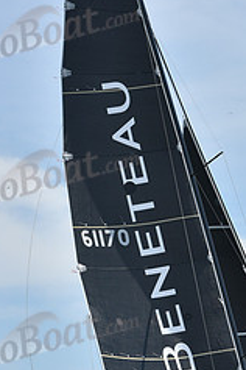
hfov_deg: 6.2
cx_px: 220
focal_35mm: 220
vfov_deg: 9.3
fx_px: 2255
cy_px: 242
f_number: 7.1
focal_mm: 90
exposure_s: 1/1250
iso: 250
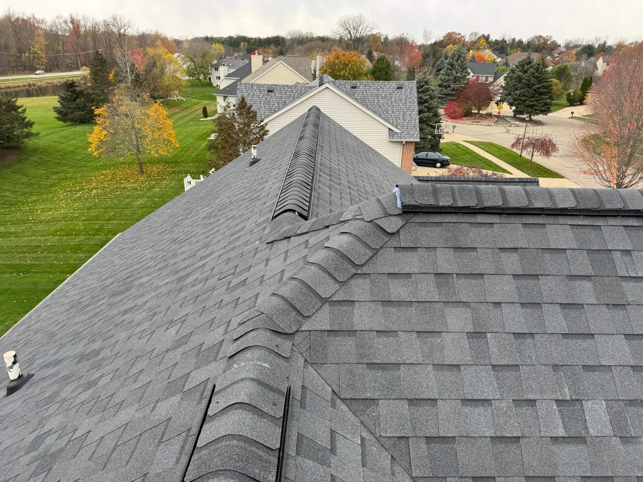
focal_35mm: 24
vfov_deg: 56.8
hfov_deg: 71.6
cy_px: 241
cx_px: 322
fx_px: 446
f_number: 1.78
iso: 80
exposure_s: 1/321
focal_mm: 6.86
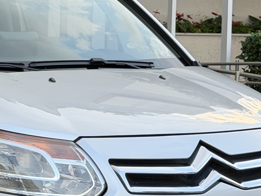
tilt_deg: -4.2
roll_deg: -0.5
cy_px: 132
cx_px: -30
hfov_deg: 12.6
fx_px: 1161
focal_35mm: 154
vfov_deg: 9.6
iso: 64
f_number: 1.78
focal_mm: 6.76
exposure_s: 1/309
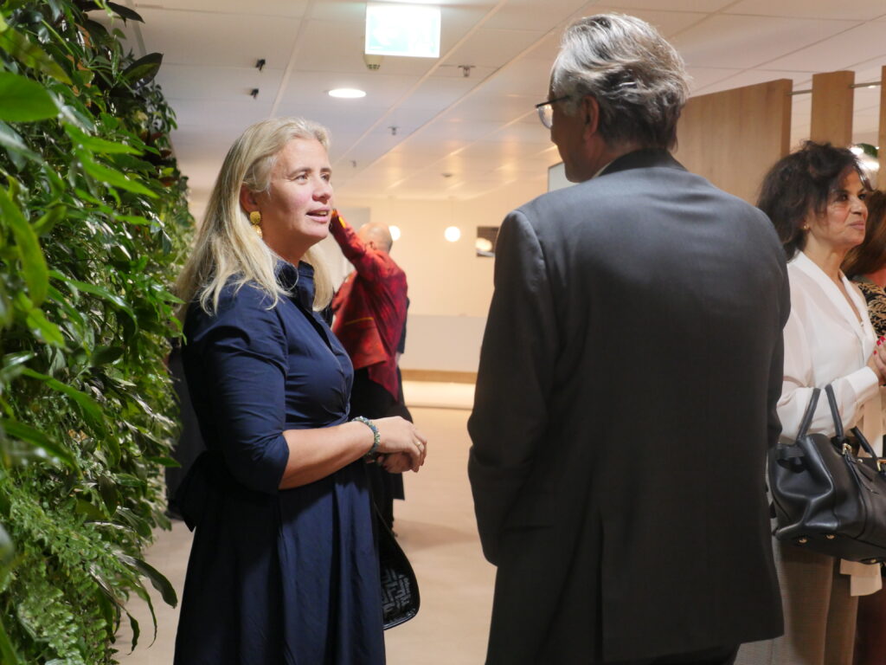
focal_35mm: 54
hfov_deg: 35.5
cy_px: 332
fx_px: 1382
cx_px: 443
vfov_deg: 27.0
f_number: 2.8
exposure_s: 1/125
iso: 2000
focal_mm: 27
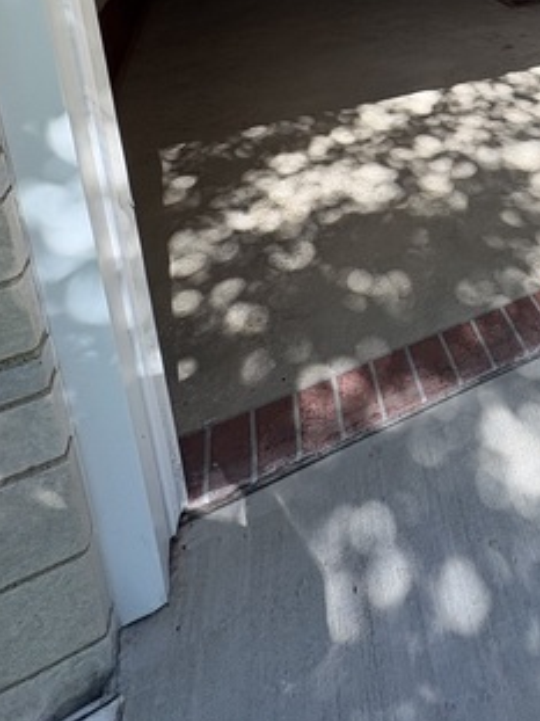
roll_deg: +1.6
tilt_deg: -11.2
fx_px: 624
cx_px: 559
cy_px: -31
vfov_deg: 47.4
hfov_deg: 40.1
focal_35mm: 30
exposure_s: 1/456
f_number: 2.2
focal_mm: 2.22
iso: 64
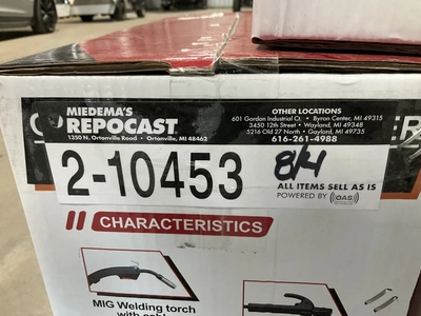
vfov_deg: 48.2
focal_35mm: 29
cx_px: 210
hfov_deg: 61.7
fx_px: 353
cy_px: 158
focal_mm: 3
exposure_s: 1/60
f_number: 1.8
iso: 160
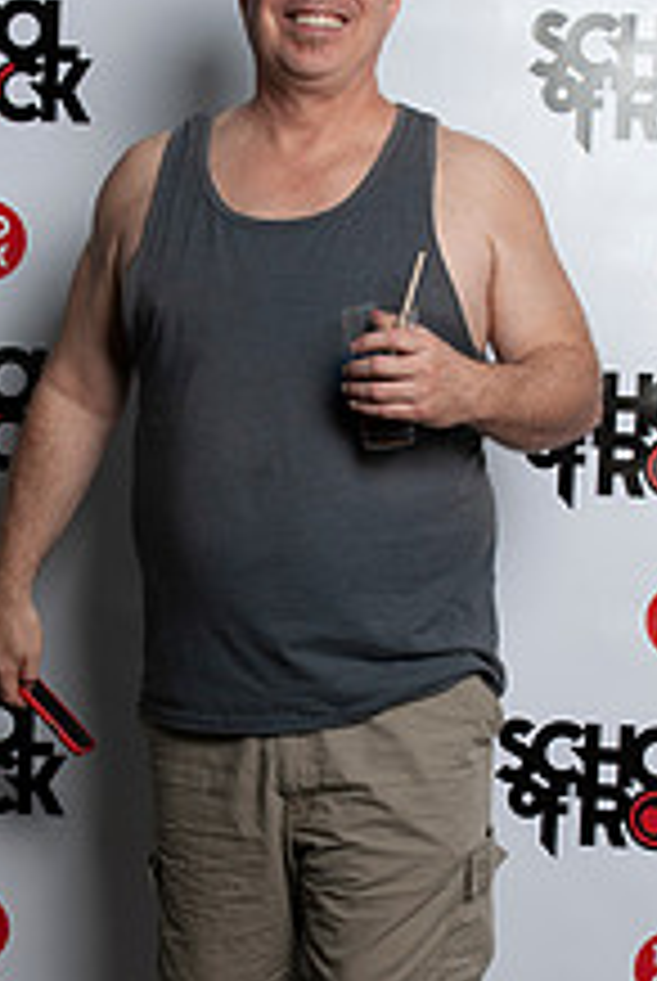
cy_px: 634
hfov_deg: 13.9
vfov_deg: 20.5
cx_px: 263
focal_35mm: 99
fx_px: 2701
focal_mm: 32
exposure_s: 1/200
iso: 100
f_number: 6.3
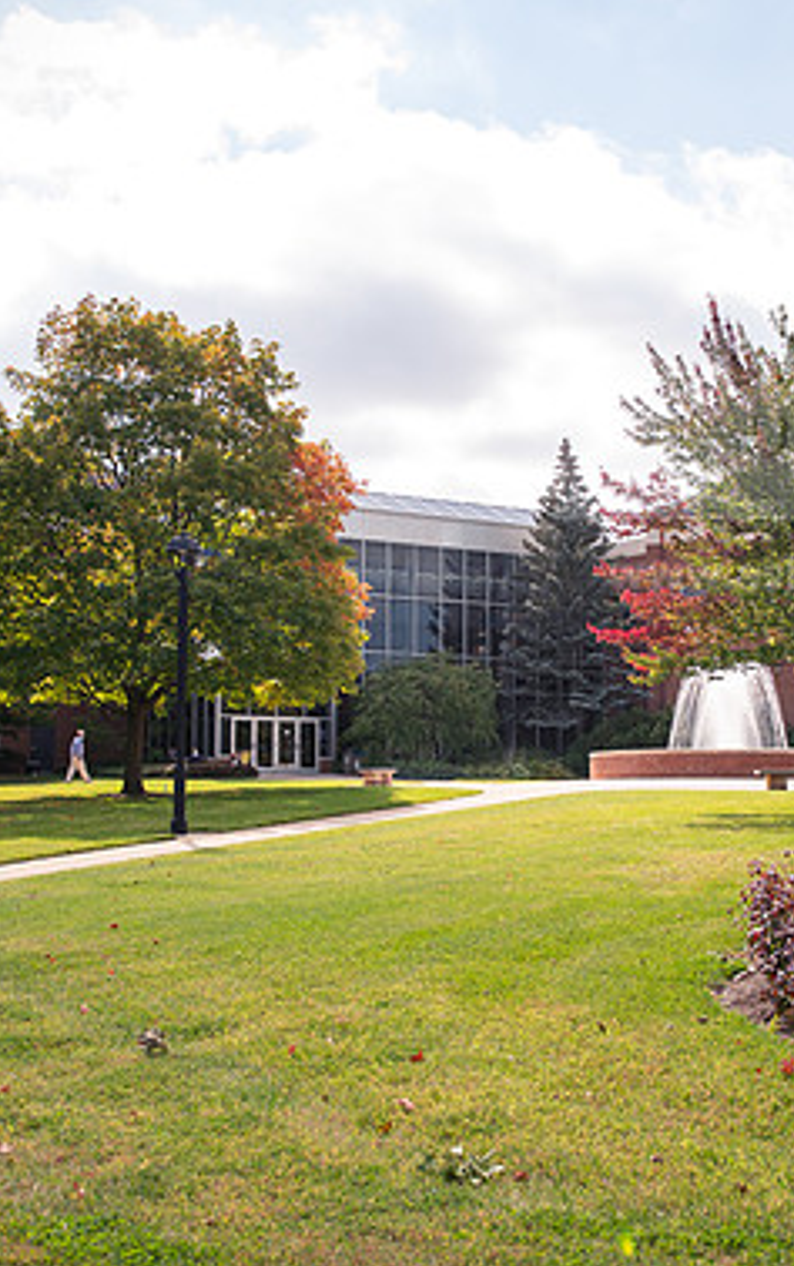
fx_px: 1727
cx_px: 456
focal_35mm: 50
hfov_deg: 25.9
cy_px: 645
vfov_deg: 40.3
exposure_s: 1/250
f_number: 4.5
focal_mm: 32
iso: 160
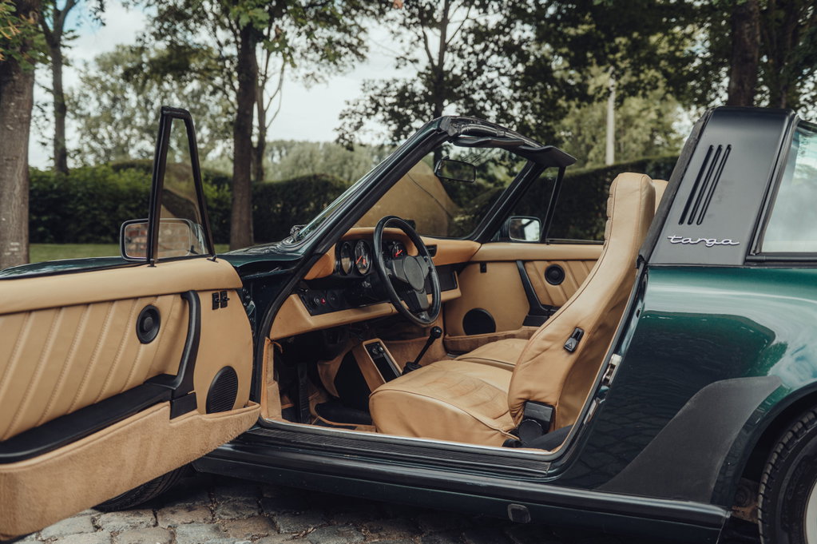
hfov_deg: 54.5
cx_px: 408
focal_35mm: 35
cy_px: 272
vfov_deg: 37.8
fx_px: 794
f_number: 3.5
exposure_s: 1/250
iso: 200
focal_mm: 35
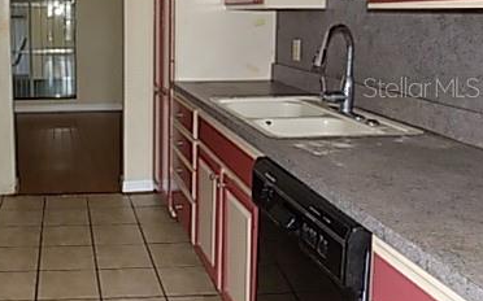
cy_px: 87
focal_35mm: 42
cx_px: 70
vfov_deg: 30.1
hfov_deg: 44.0
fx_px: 553
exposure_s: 1/30
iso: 250
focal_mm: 4
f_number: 3.1
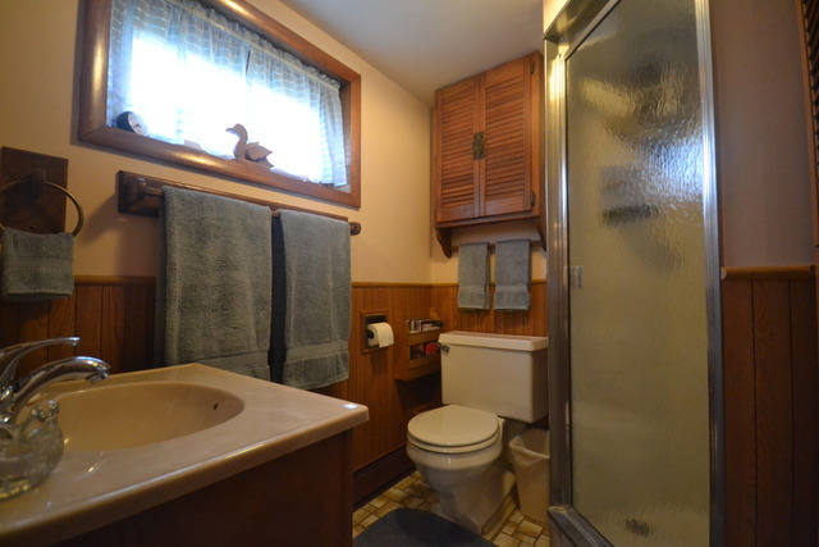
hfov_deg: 100.4
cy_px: 274
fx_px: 341
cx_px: 410
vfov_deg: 77.4
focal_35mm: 15
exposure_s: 1/40
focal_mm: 10
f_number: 4
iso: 3200
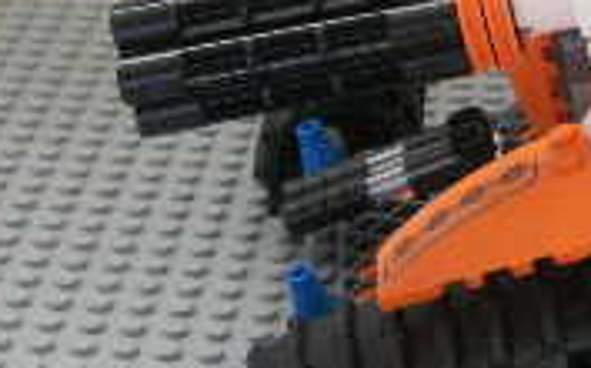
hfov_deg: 14.4
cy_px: -90
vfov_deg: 9.1
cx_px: 648
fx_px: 2284
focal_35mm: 142
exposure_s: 1/13
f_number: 3.5
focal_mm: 7.7
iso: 100
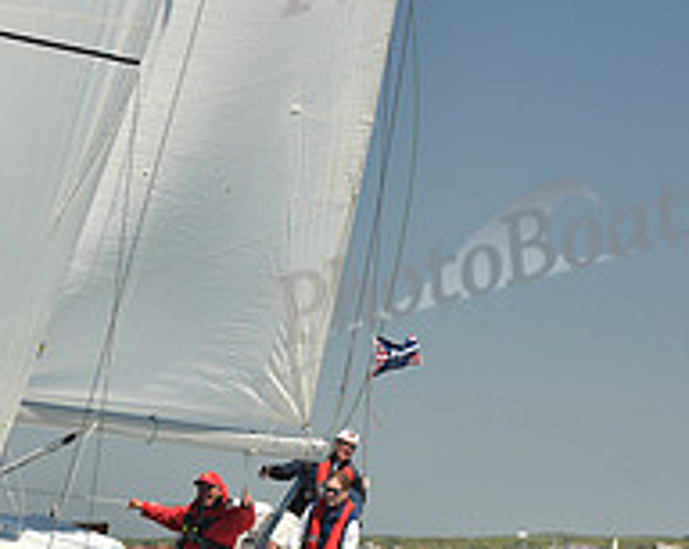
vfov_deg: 7.7
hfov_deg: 9.7
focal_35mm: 199
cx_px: 93
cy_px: 490
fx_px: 4052
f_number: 5
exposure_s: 1/800
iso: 250
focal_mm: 70
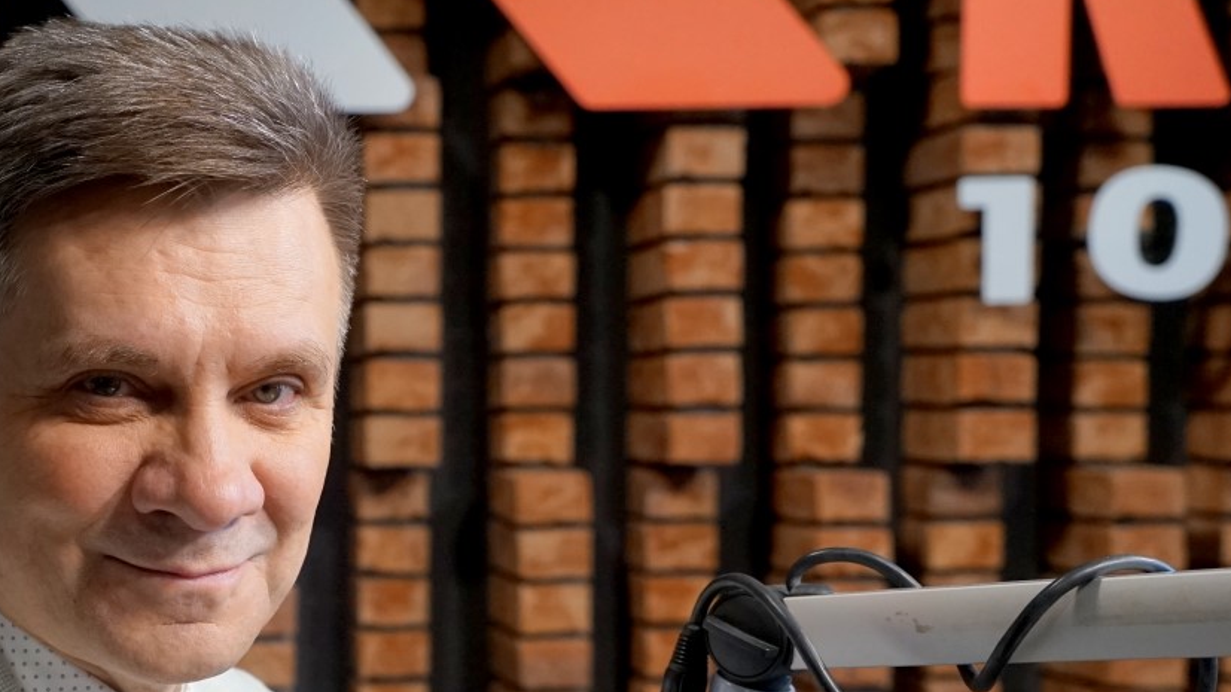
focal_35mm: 57
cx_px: 131
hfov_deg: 34.6
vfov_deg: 20.8
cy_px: 561
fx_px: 1860
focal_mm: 30
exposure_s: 1/160
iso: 2000
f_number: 4
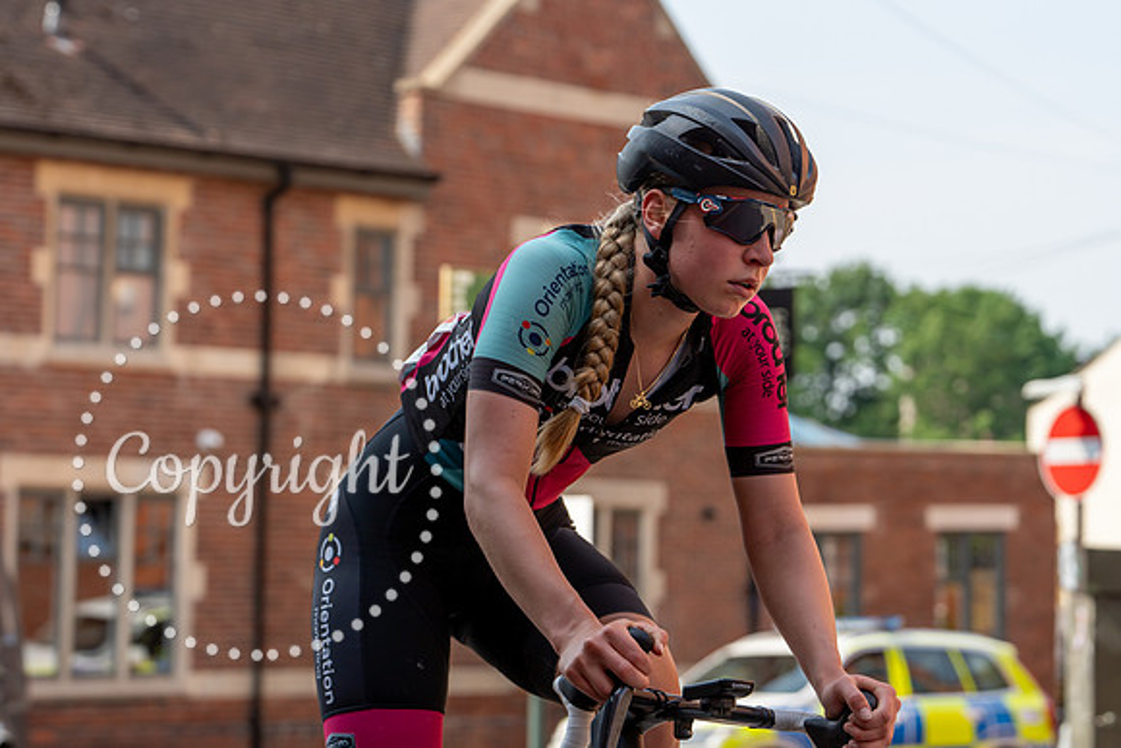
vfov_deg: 13.8
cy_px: 374
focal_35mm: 99
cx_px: 560
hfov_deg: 20.6
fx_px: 3083
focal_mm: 99
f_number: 5
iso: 200
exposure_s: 1/1250
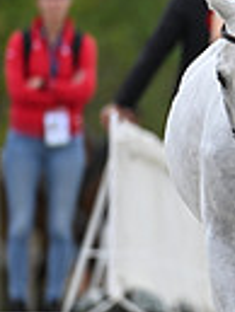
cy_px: 204
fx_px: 15661
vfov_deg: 1.1
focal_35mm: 1733
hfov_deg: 0.9
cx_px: 472
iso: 500
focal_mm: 400
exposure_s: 1/1600
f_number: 5.6
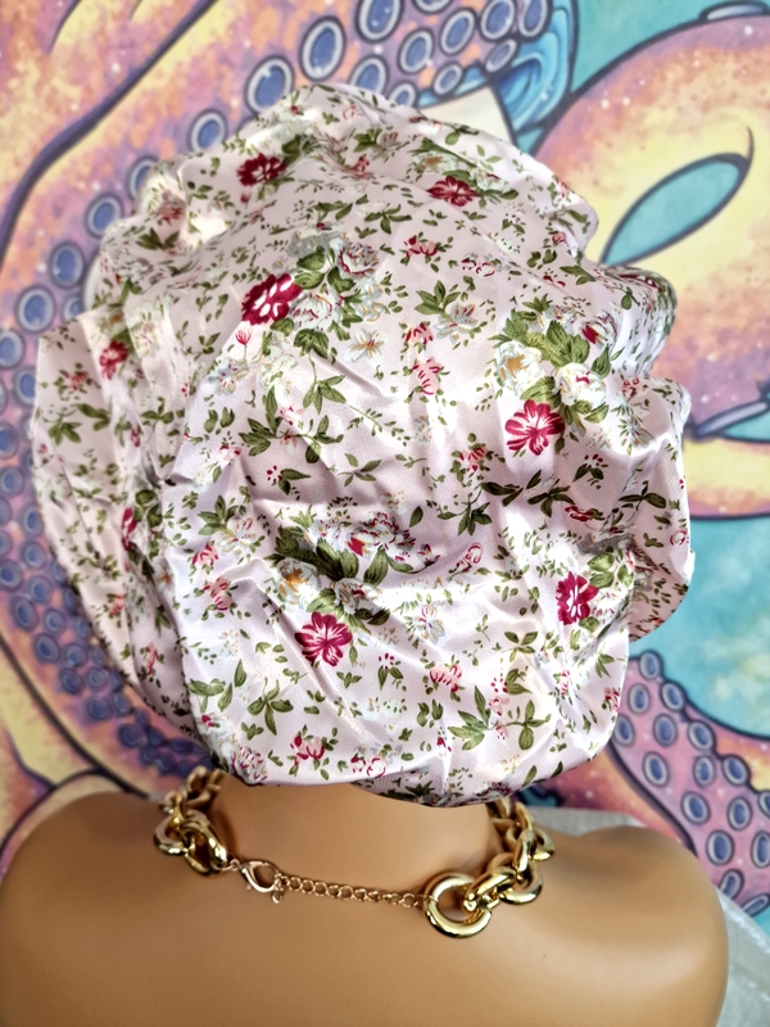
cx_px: 385
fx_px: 682
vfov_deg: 73.9
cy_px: 514
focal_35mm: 23
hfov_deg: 58.9
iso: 220
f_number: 1.8
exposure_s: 1/50
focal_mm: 6.4
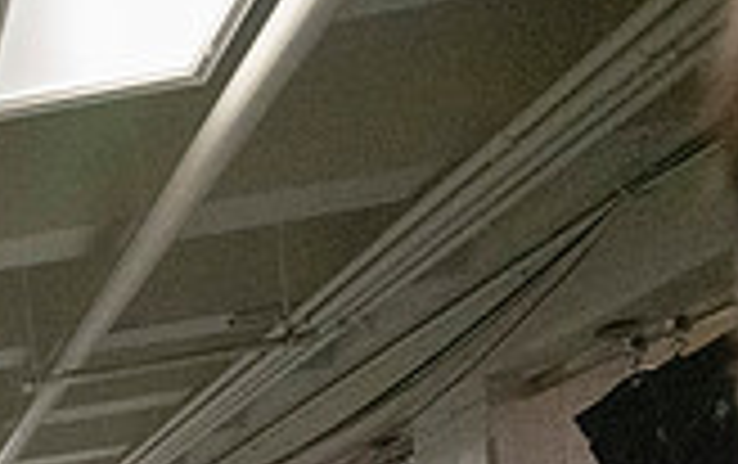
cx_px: -274
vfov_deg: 19.0
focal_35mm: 54
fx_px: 1088
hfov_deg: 28.8
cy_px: 809
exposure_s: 1/500
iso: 12800
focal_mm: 15
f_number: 4
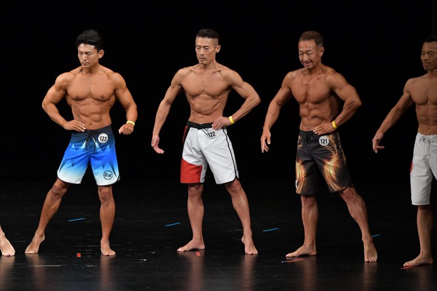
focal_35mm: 255
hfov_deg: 8.1
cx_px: 218
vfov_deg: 5.4
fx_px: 3094
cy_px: 146
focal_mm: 170
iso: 3200
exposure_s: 1/400
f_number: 5.6
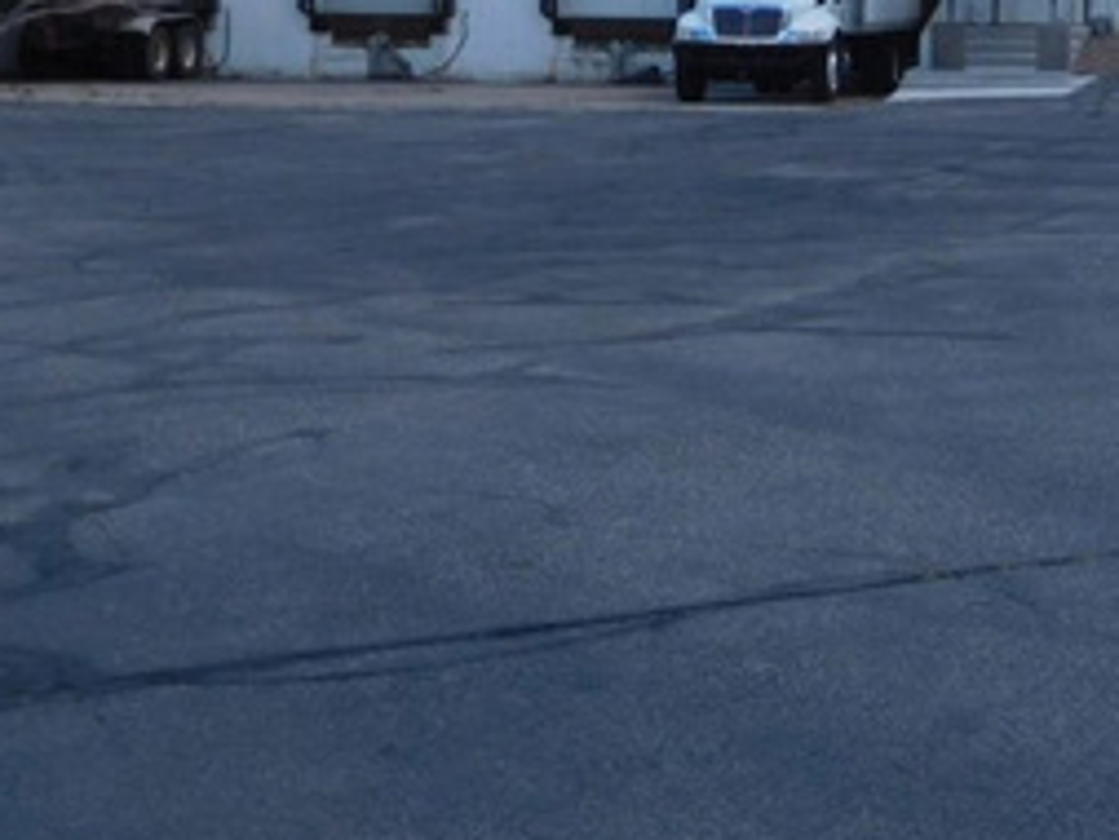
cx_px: 1212
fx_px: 2620
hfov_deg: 22.8
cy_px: -53
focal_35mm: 81
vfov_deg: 17.7
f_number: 3.6
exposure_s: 1/800
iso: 125
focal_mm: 5.7
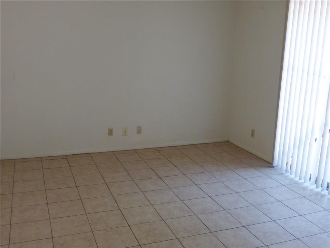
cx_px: 165
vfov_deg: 40.7
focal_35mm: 35
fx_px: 334
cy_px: 124
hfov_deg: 52.6
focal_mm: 6.1
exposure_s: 1/60
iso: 320
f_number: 3.7
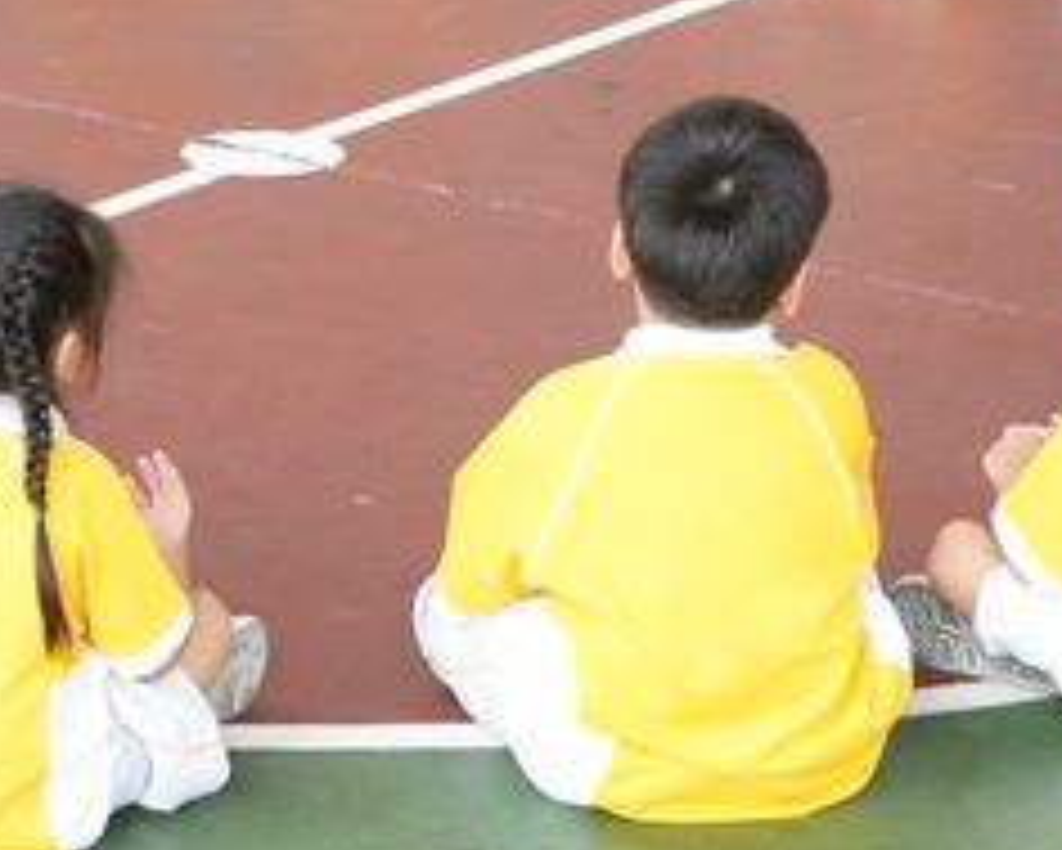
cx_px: 54
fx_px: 4119
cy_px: -187
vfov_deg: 11.5
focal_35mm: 131
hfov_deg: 14.5
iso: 400
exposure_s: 1/125
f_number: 4.5
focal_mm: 22
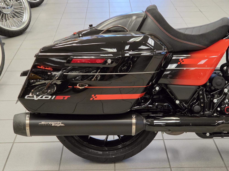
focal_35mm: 69
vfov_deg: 21.3
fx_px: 456
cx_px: 114
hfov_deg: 28.2
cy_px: 86
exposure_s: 1/120
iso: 400
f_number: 2.4
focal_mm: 7
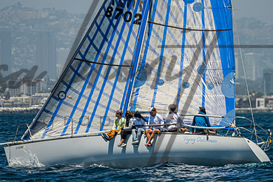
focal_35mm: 758
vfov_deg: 1.8
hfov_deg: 2.7
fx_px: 5748
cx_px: 154
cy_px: 86
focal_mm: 400
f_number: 5.6
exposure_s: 1/1250
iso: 320
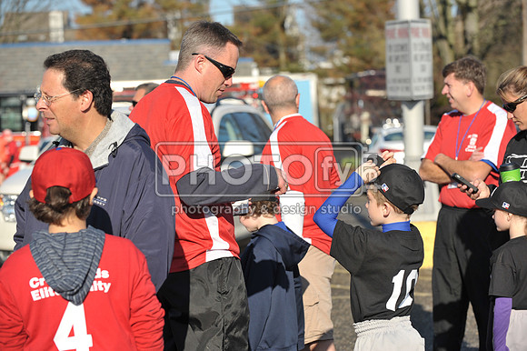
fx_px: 1609
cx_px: 264
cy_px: 176
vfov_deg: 12.4
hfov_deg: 18.6
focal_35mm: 110
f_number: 5.6
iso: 400
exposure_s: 1/1600
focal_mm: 110
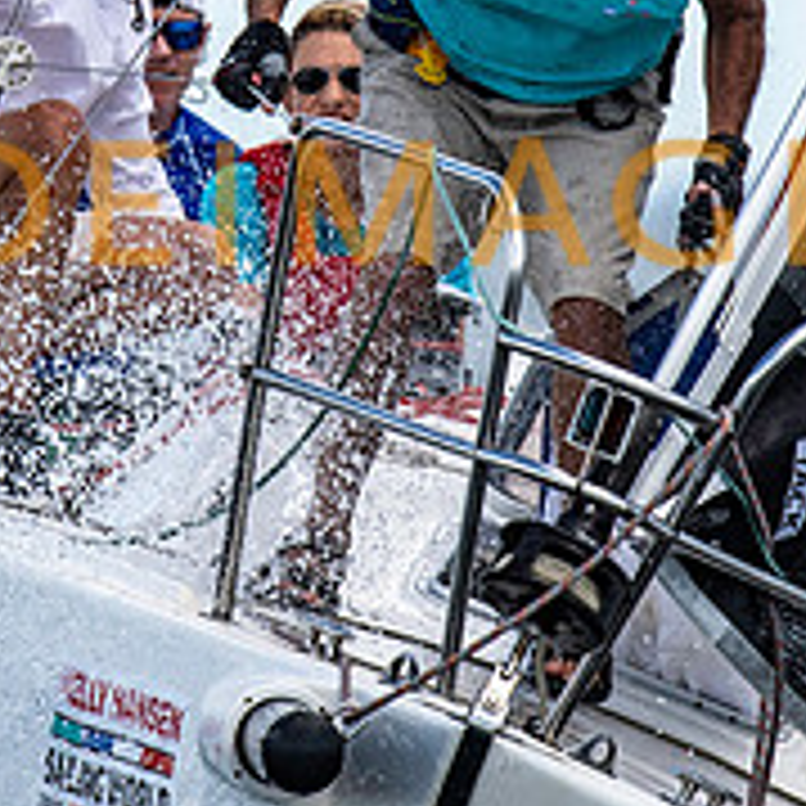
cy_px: 174
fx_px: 33403
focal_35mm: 1268
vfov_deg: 1.4
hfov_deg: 1.4
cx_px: 261
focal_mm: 300
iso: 320
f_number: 5.6
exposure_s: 1/2000
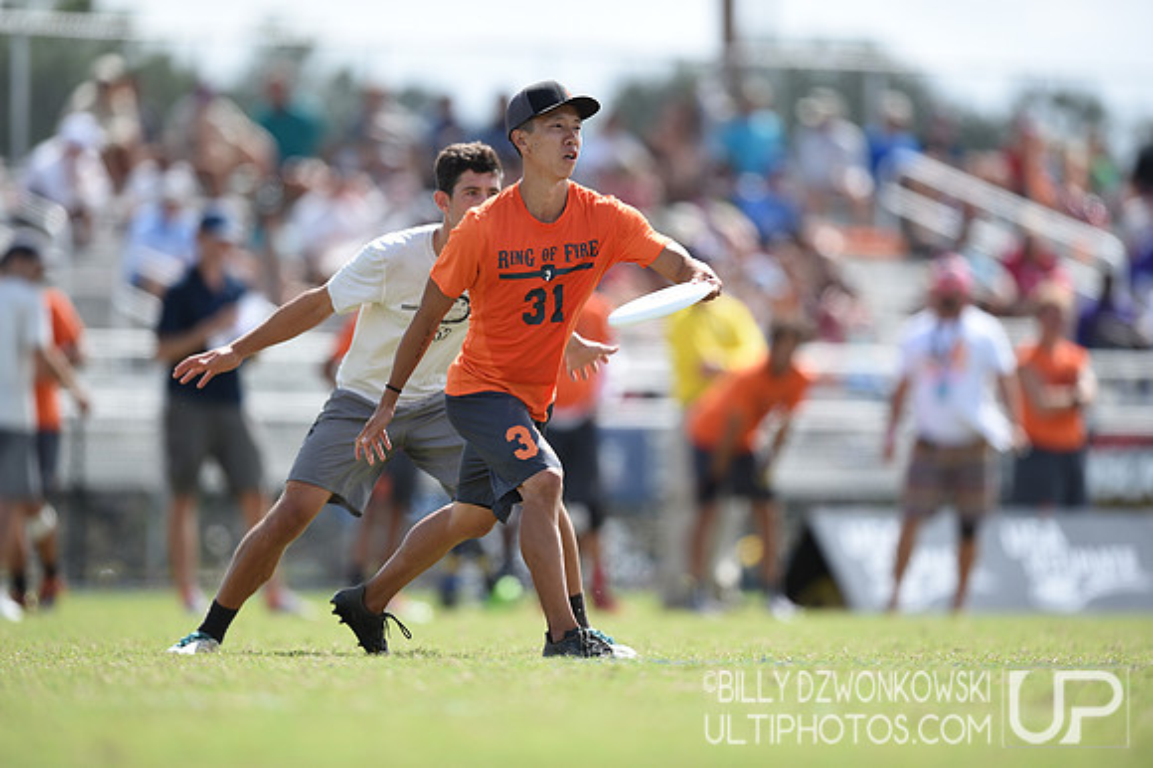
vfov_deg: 3.4
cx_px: 576
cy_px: 384
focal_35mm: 400
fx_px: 12803
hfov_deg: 5.2
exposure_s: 1/1000
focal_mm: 400
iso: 100
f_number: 3.2
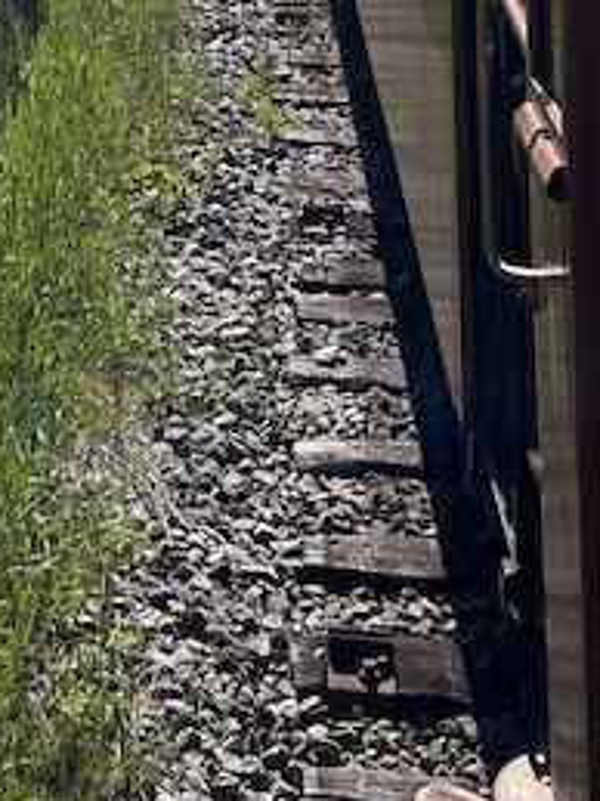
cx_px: -315
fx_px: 2475
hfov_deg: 13.0
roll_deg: +0.1
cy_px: -577
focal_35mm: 107
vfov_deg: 16.0
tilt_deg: -0.2
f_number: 1.5
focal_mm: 5.7
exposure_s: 1/8000
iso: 50
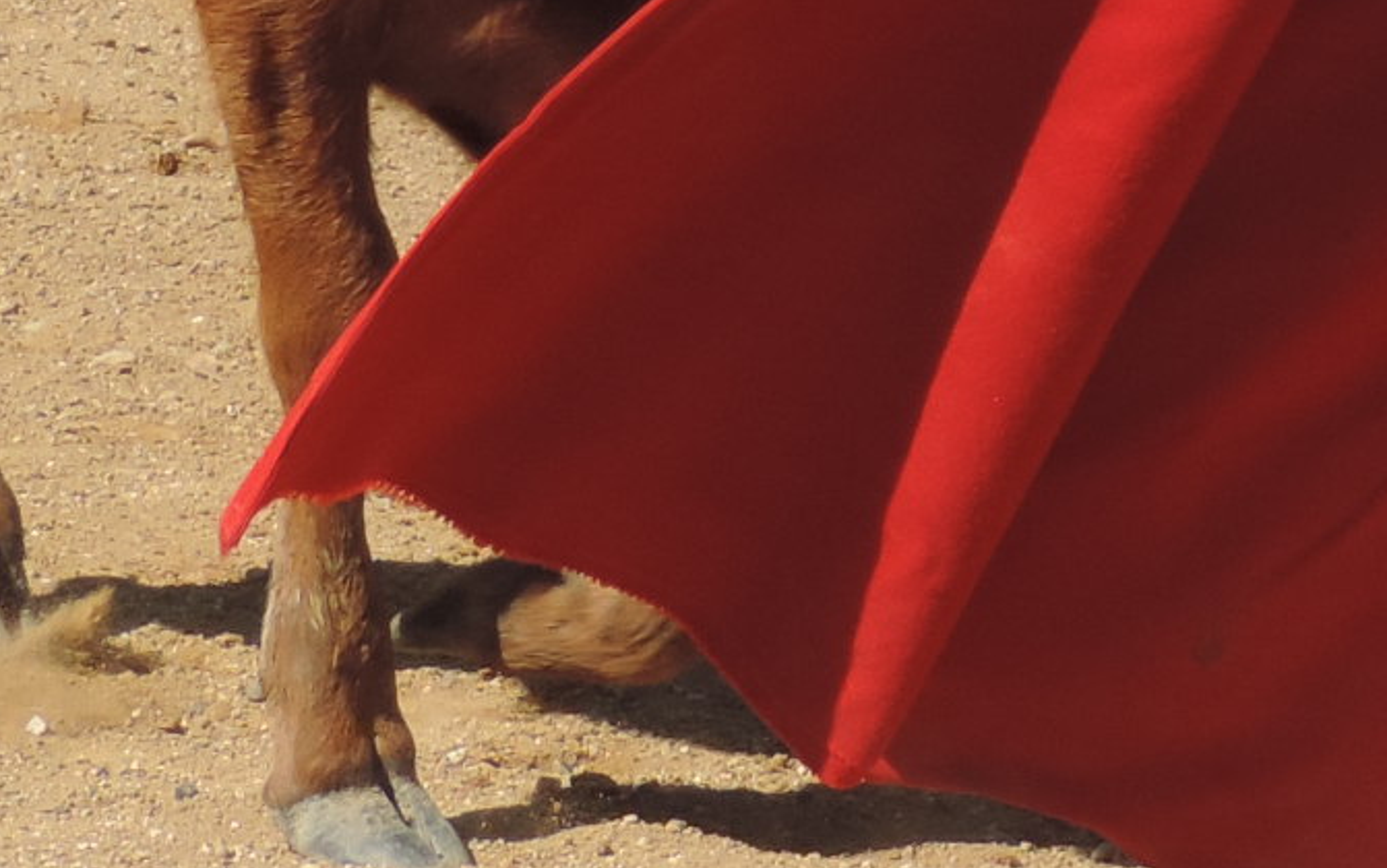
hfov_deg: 4.8
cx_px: 1552
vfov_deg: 3.0
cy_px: -849
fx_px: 16563
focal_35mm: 438
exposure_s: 1/640
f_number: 4
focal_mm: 15.1
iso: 80
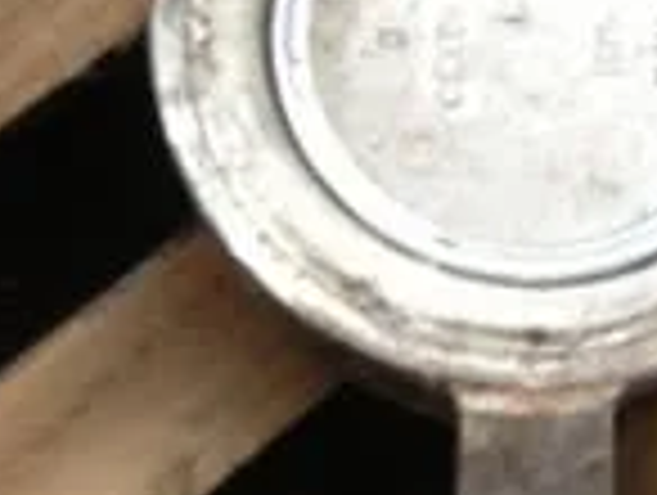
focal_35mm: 153
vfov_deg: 9.7
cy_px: 490
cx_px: 1188
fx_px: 2909
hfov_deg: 11.9
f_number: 2.4
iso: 100
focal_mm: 4.28
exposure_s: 1/20
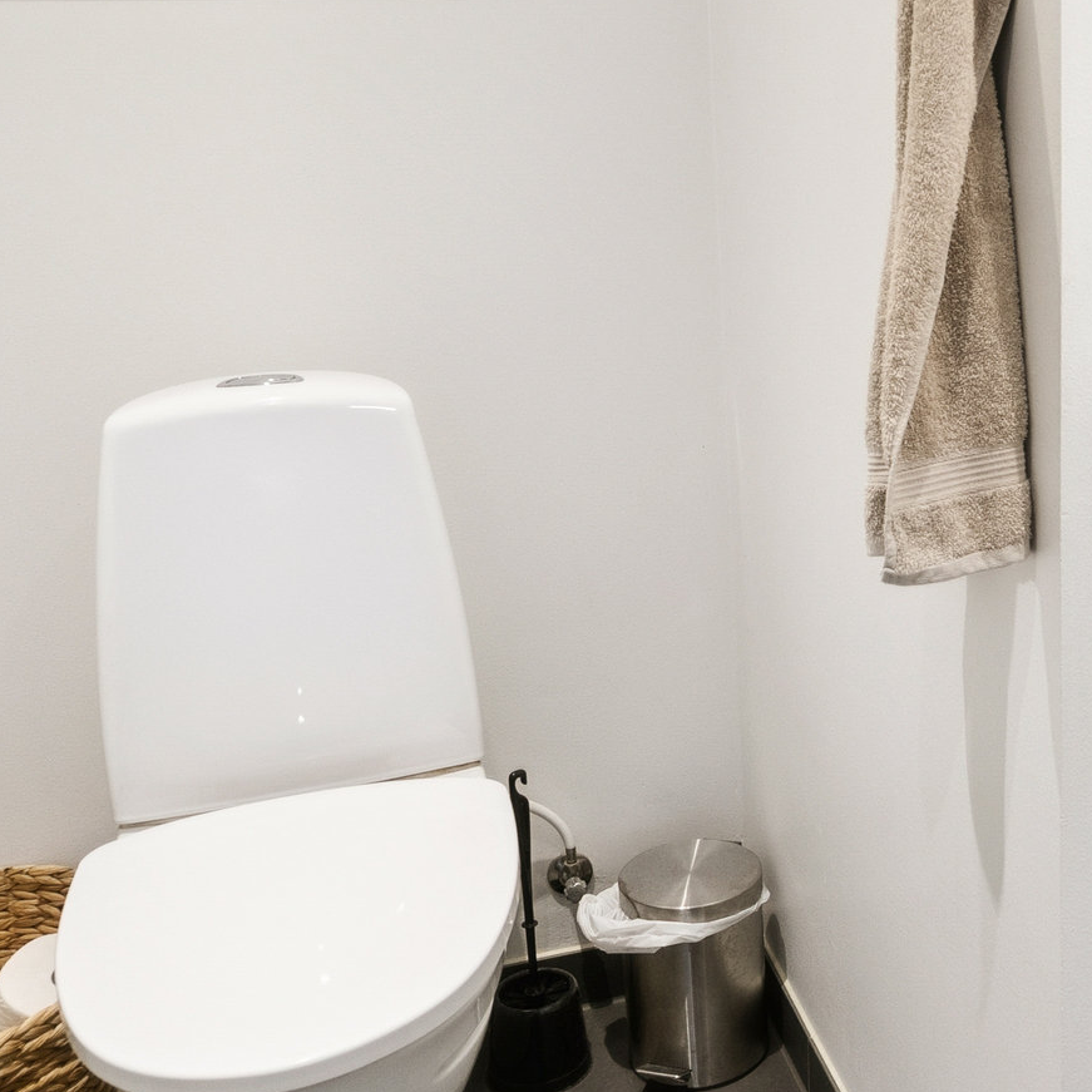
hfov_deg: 38.8
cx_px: 923
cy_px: 425
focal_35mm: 41
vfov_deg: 40.7
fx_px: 1463
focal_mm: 14
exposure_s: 1/40
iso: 500
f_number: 5.6
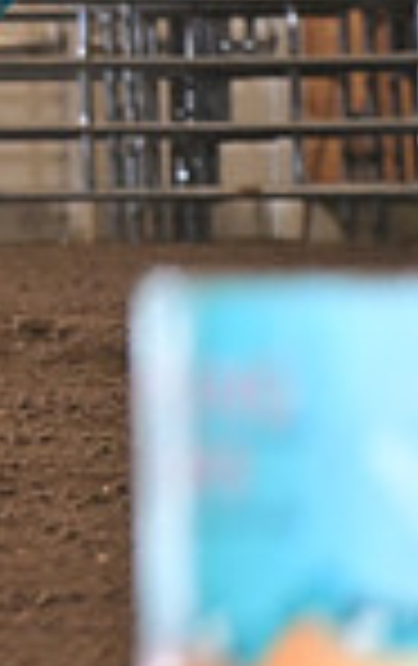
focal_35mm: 797
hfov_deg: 1.6
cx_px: -867
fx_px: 14471
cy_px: -16
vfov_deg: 2.6
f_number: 3.2
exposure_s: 1/250
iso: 1000
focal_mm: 200
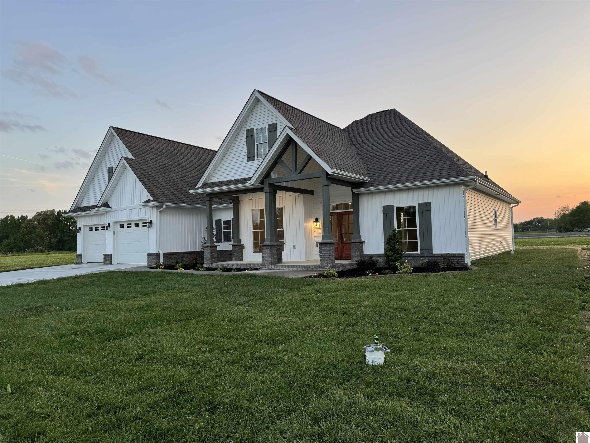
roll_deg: +1.3
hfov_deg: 71.6
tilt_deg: +2.1
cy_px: 222
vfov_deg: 56.8
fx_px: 409
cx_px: 295
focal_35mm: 24
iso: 80
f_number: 1.78
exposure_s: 1/311
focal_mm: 6.76
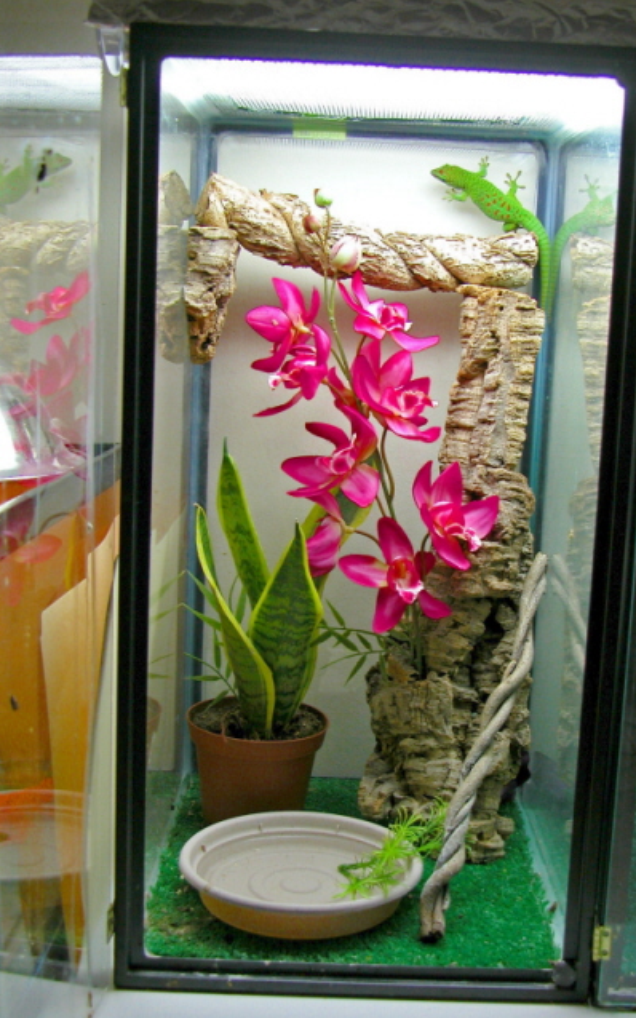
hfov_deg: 26.3
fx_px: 1359
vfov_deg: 41.1
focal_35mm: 49
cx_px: 382
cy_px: 508
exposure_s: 1/18.5
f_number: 3
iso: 100
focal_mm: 11.6
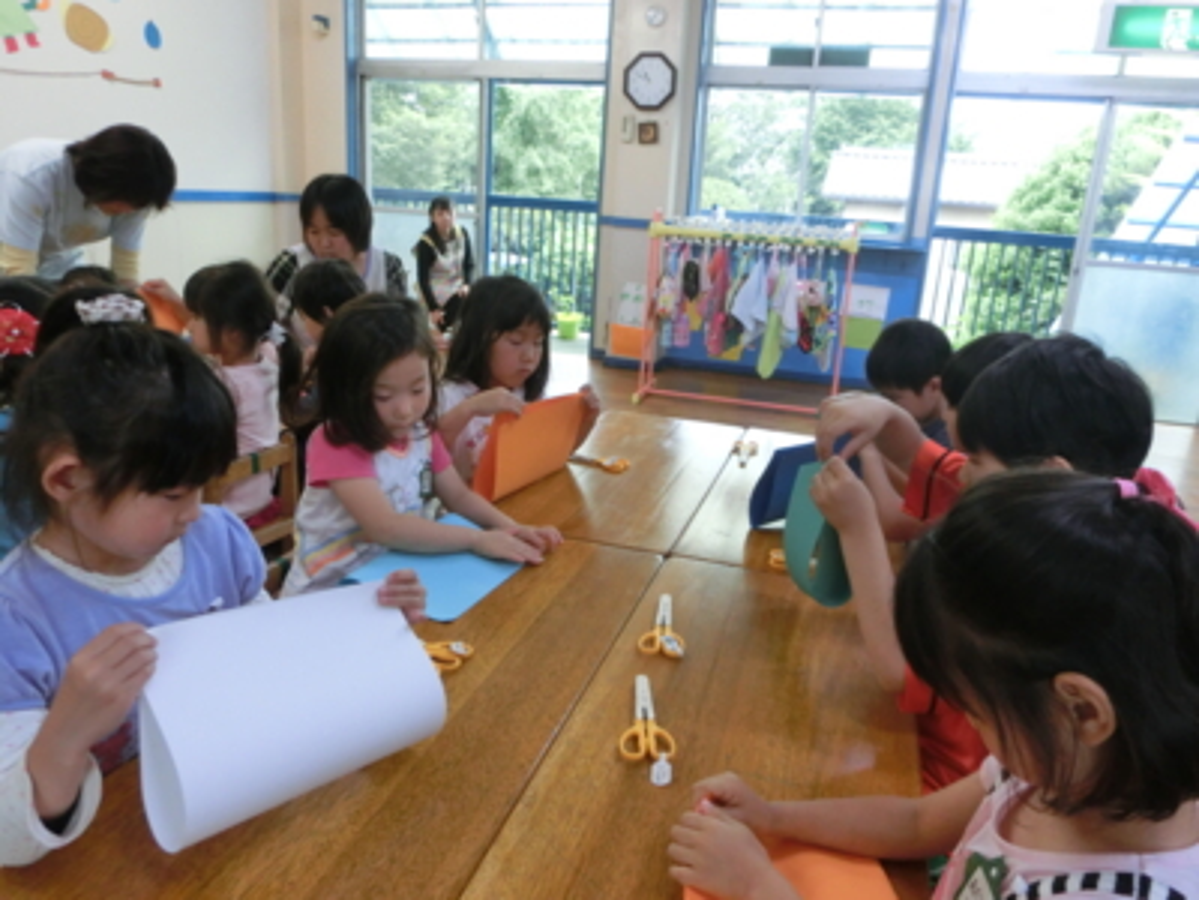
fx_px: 831
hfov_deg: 71.6
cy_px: 450
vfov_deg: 56.8
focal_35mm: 24
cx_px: 600
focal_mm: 4.24
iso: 400
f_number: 3
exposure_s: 1/125
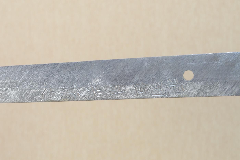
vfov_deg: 10.7
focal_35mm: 128
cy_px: 80
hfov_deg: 16.1
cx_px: 120
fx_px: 849
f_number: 11
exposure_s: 1/1.6
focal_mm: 85
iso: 400
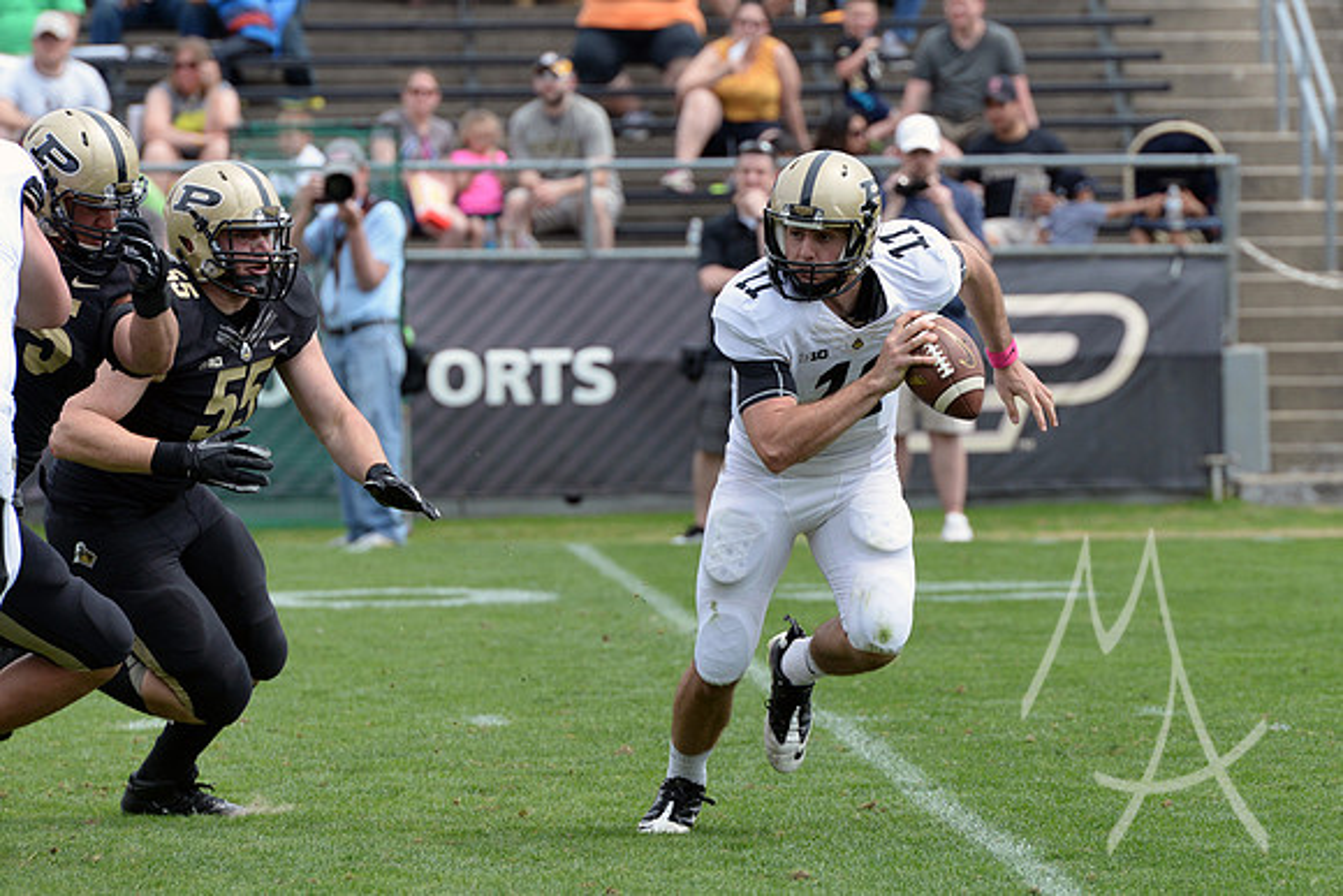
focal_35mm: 280
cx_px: 672
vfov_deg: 4.9
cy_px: 448
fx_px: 10448
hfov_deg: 7.4
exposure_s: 1/1250
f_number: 7.1
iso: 640
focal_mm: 280
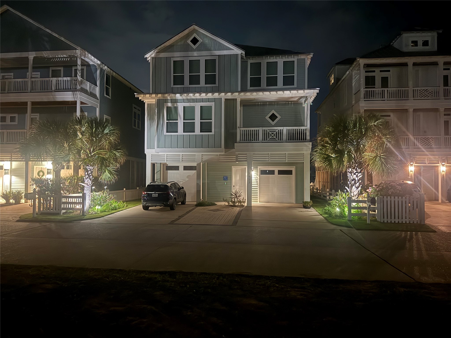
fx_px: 313
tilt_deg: +2.4
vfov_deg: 56.8
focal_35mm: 24
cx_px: 226
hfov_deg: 71.6
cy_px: 169
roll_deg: -0.9
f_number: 1.78
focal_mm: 6.76
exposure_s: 1/9
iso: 2500
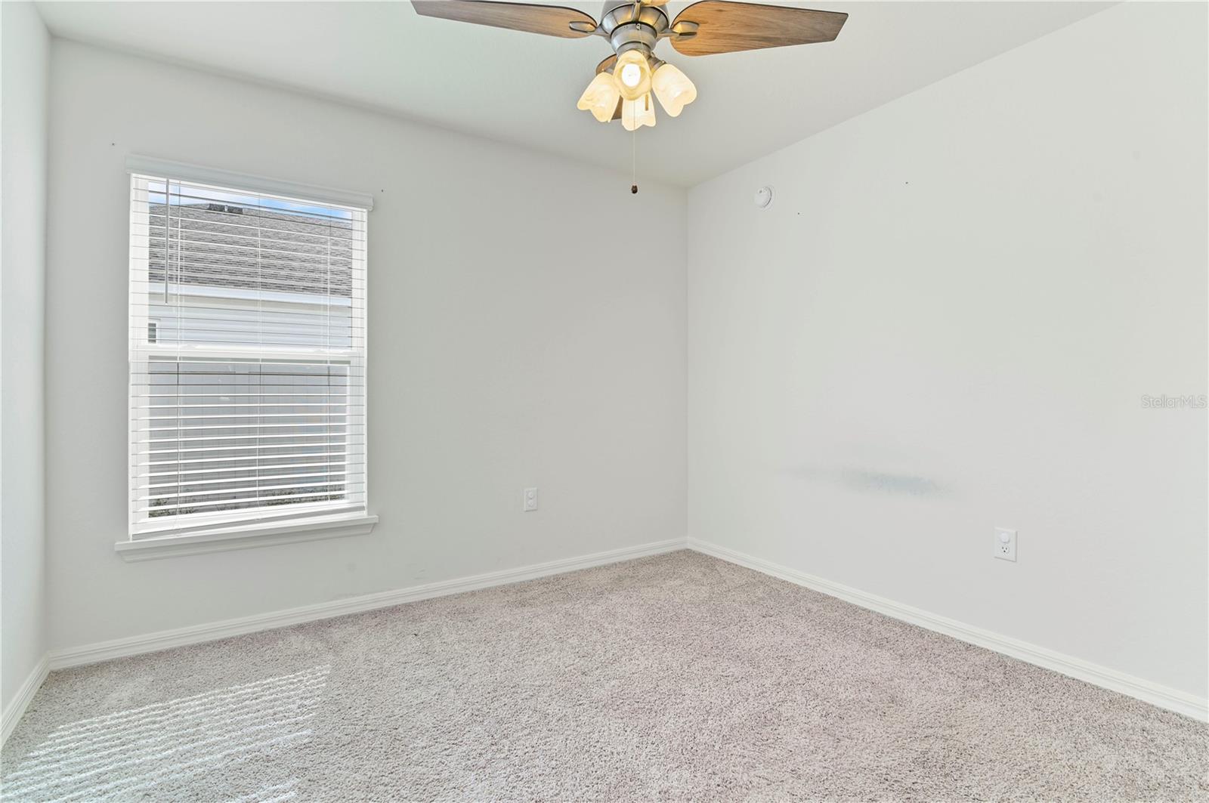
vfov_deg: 73.6
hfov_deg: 96.8
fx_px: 537
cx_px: 604
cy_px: 402
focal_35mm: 16
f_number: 8
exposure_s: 1/8
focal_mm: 16
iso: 100
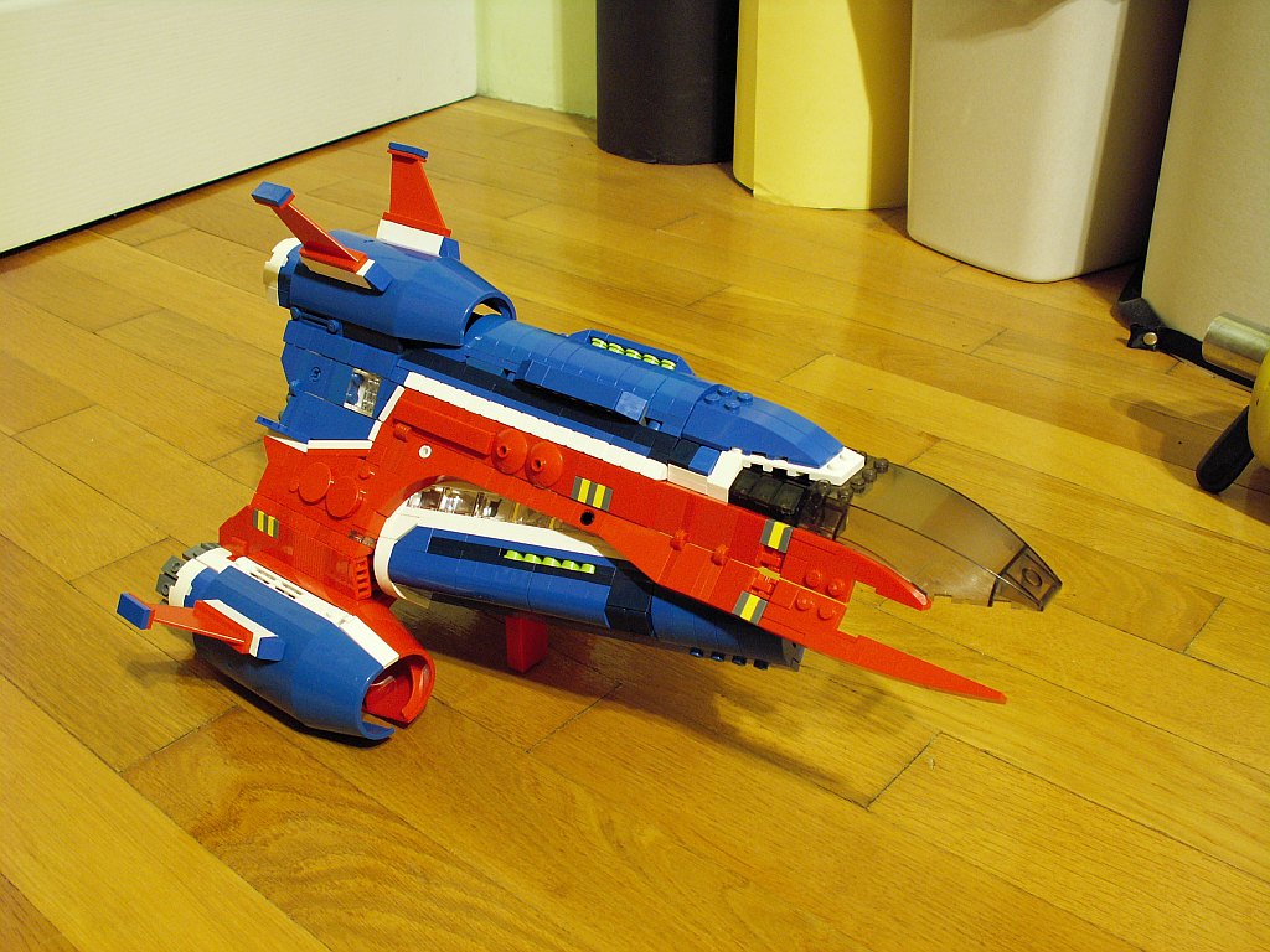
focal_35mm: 35
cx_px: 635
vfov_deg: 40.7
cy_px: 476
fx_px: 1284
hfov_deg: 52.6
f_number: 3.2
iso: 100
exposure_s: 1
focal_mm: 5.86
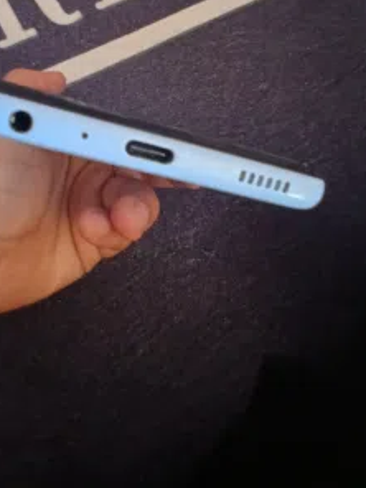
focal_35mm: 23
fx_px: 324
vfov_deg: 71.9
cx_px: 137
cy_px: 165
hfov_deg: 58.1
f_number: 2.2
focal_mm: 1.4
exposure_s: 1/25
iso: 500
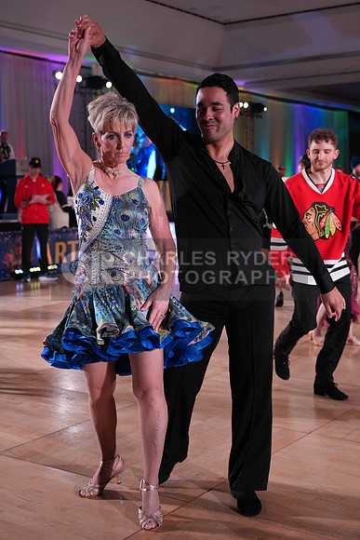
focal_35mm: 49
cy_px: 270
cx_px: 180
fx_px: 735
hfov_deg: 27.5
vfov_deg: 40.3
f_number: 4
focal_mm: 49
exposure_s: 1/500
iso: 2500
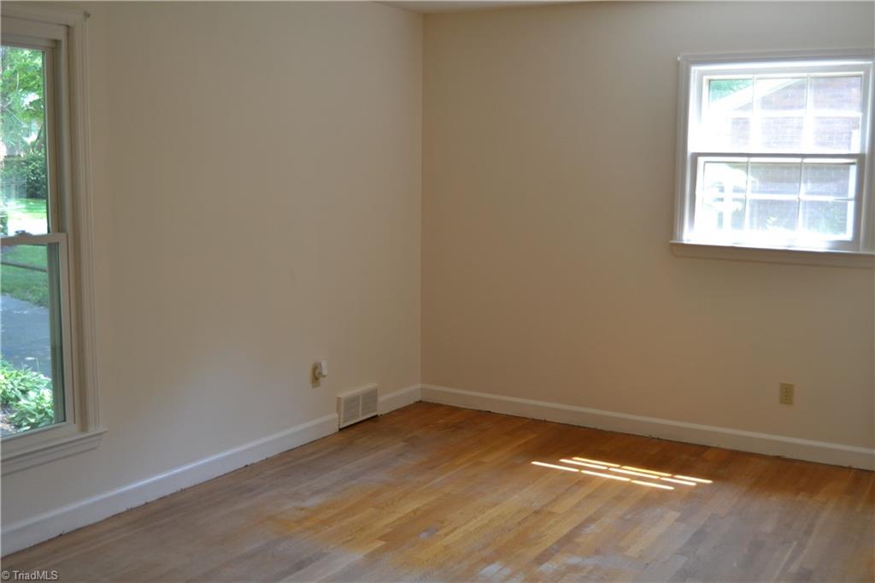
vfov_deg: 34.2
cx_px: 438
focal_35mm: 39
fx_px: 948
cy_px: 292
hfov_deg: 49.6
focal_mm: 26
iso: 400
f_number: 4
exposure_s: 1/80
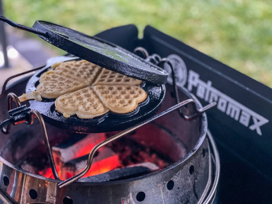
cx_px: 136
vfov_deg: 28.0
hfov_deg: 36.8
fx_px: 409
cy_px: 102
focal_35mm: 52
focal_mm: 6
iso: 400
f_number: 2
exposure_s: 1/20
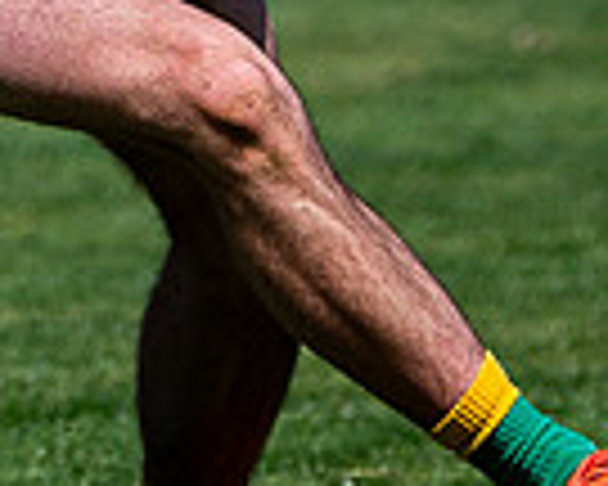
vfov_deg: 1.0
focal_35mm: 1502
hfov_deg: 1.3
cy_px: -546
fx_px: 27028
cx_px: 278
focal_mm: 150
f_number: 2.8
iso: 110
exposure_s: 1/3200
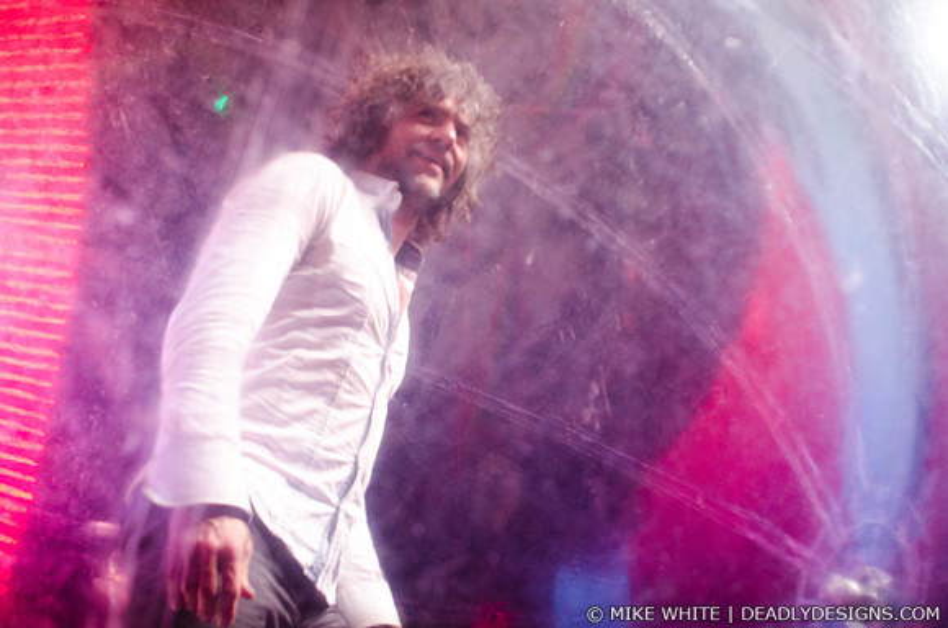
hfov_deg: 43.7
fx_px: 1182
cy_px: 314
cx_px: 474
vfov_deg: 29.7
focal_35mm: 45
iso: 1600
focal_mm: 30
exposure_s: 1/500
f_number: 3.5
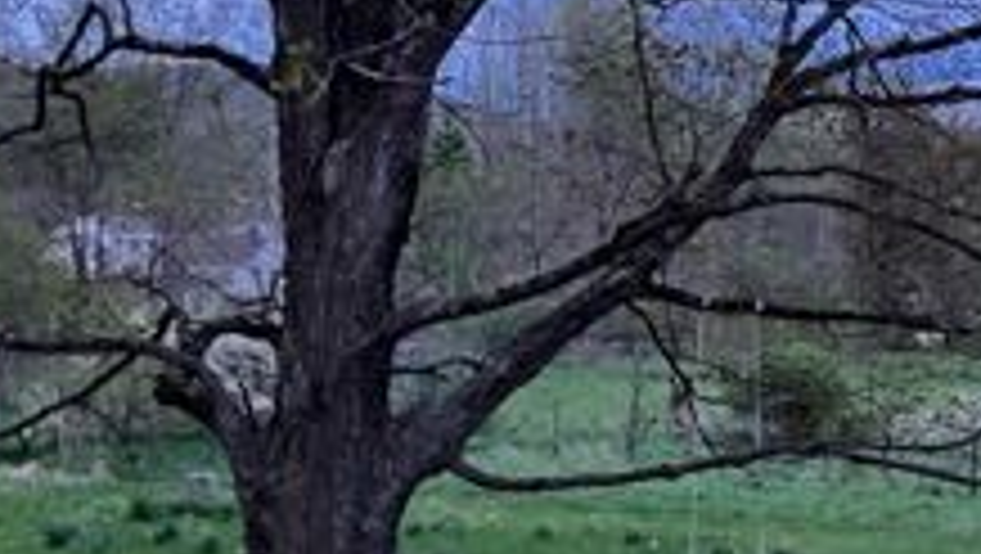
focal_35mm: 84
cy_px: 464
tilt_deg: -4.2
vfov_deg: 14.3
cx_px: 860
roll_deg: +1.1
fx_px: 2187
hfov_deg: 24.6
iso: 640
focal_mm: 3.99
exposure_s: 1/30
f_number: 1.8
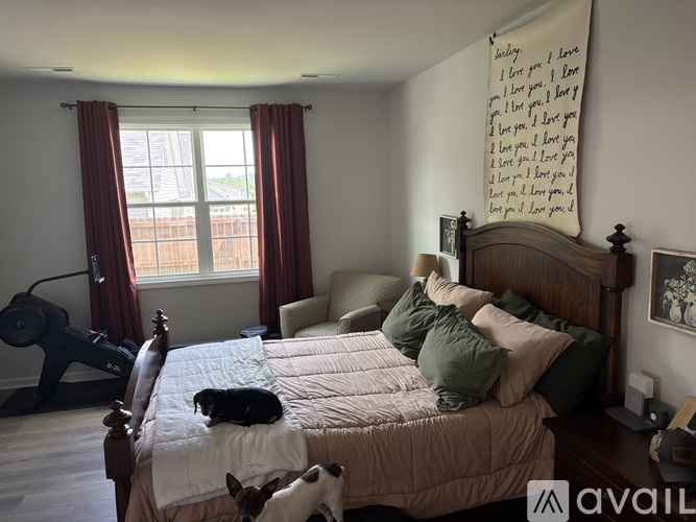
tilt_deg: -6.3
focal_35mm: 26
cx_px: 348
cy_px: 261
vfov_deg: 53.0
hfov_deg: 67.3
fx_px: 523
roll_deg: +2.1
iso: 250
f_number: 1.6
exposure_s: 1/120
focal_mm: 5.96
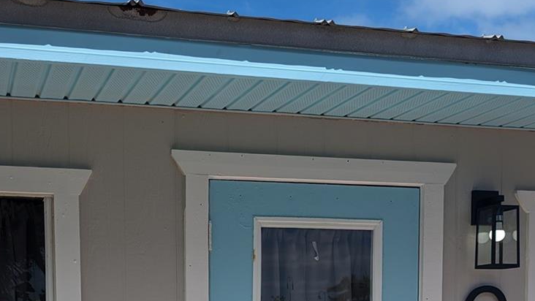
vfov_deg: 19.6
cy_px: 382
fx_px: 809
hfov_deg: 36.3
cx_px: 191
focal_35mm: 57
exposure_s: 1/1302
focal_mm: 6.9
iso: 22
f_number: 1.68
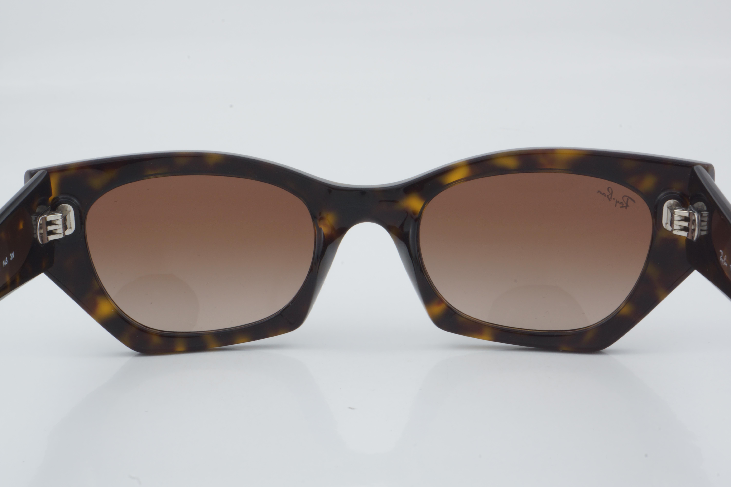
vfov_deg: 18.2
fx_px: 1523
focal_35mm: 75
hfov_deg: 27.0
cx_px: 366
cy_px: 244
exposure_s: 1/3
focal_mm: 50
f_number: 32
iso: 100
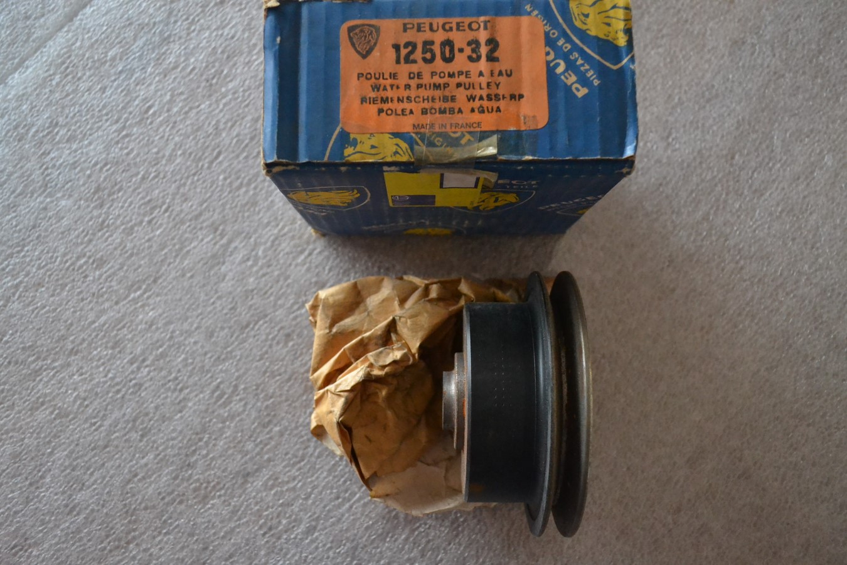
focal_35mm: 33
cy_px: 282
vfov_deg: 40.0
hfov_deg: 57.2
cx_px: 424
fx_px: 776
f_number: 4
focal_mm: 22
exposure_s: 1/50
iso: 3200
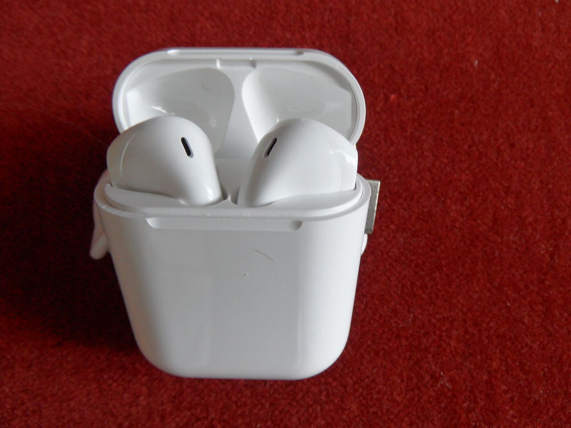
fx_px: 396
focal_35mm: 24
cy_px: 214
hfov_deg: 71.6
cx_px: 286
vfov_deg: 56.8
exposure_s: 1/30
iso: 200
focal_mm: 3.9
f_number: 3.2
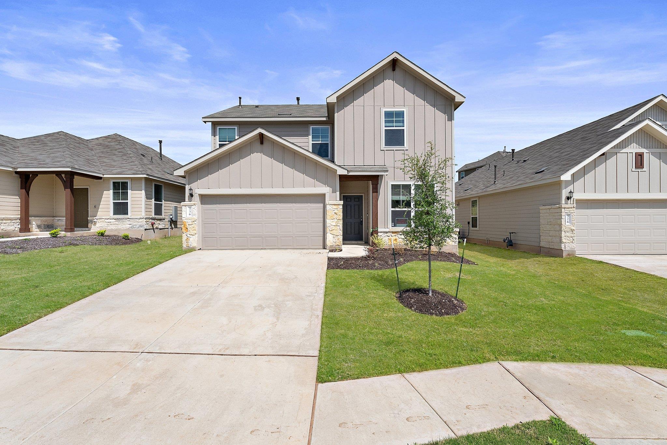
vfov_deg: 73.8
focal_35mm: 16
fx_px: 297
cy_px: 222
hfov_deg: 96.7
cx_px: 334
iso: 400
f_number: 11
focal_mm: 16
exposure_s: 1/640
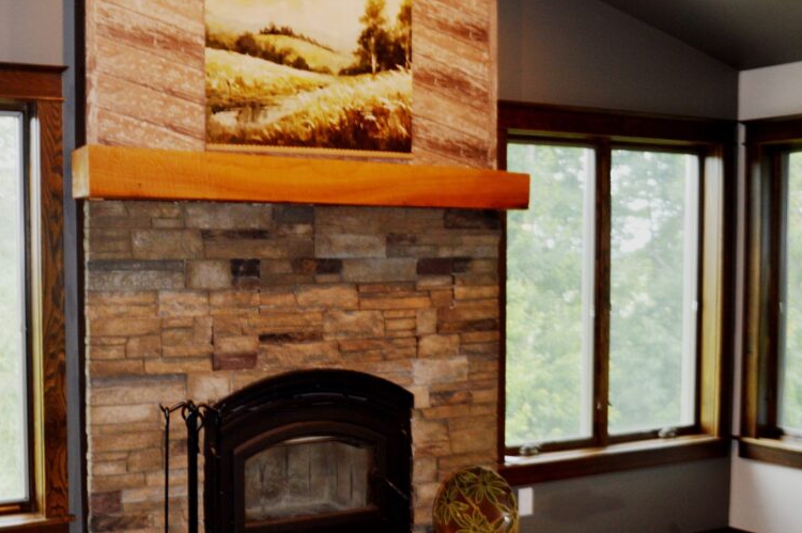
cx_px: 235
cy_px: 301
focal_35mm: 48
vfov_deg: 28.0
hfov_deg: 40.4
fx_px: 1069
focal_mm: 20
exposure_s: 1/80
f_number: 4
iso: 400
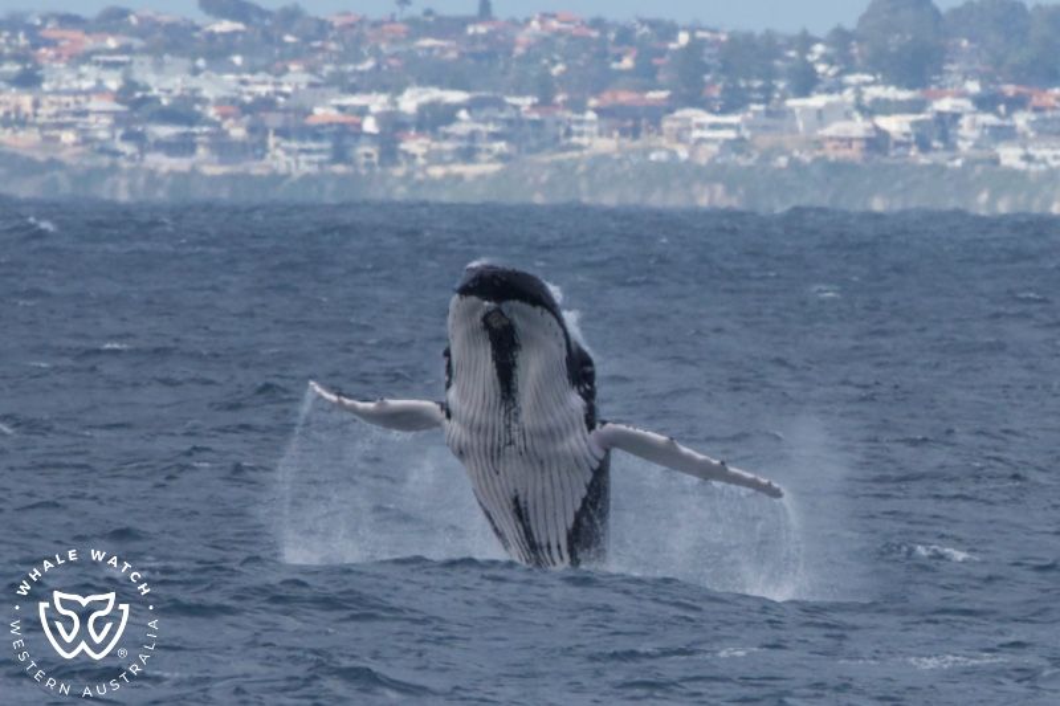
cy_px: 353
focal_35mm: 600
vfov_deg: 2.3
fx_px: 17662
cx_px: 530
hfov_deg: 3.4
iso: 1000
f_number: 8
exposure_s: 1/3200
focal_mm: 600
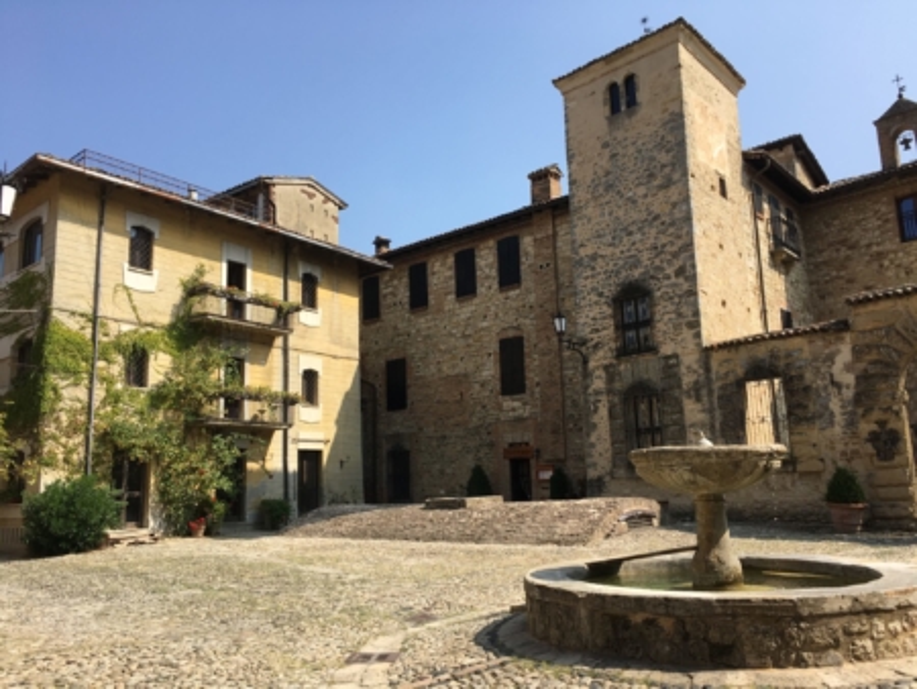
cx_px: 458
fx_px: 769
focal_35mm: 29
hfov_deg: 61.6
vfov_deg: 48.3
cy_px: 344
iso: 25
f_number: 2.2
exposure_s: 1/1099
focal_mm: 4.15
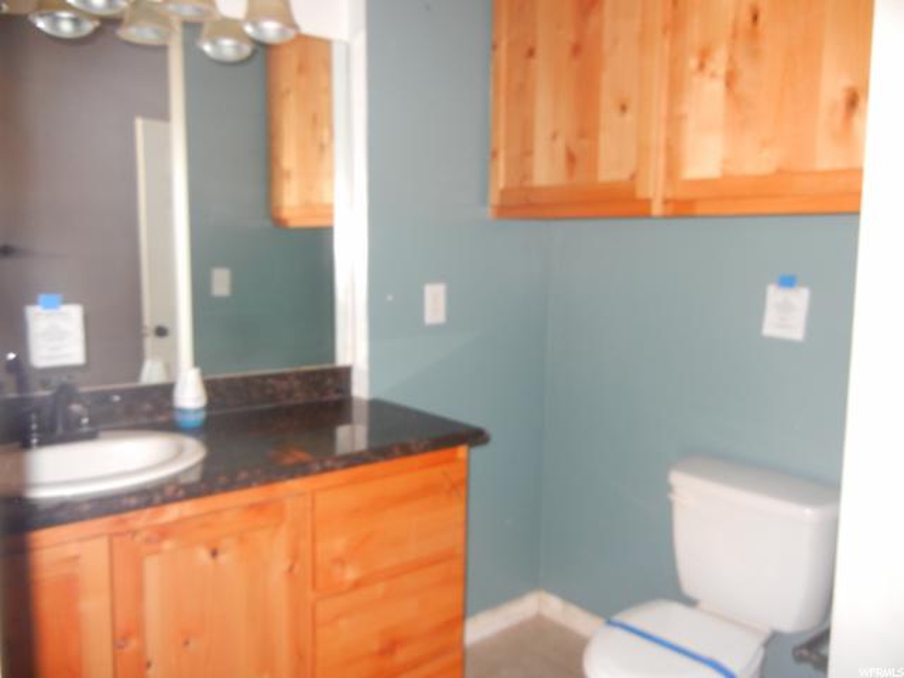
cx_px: 452
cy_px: 339
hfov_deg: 60.0
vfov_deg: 46.8
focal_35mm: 30
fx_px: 783
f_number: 3.5
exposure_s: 1/30
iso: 315
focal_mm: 5.4
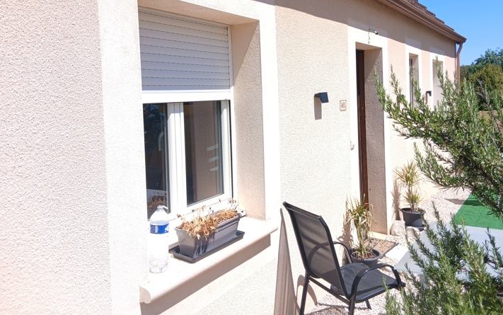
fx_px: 425
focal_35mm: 31
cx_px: 278
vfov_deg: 40.2
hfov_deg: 61.1
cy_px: 110
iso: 20
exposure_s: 1/423
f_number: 1.8
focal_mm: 3.98
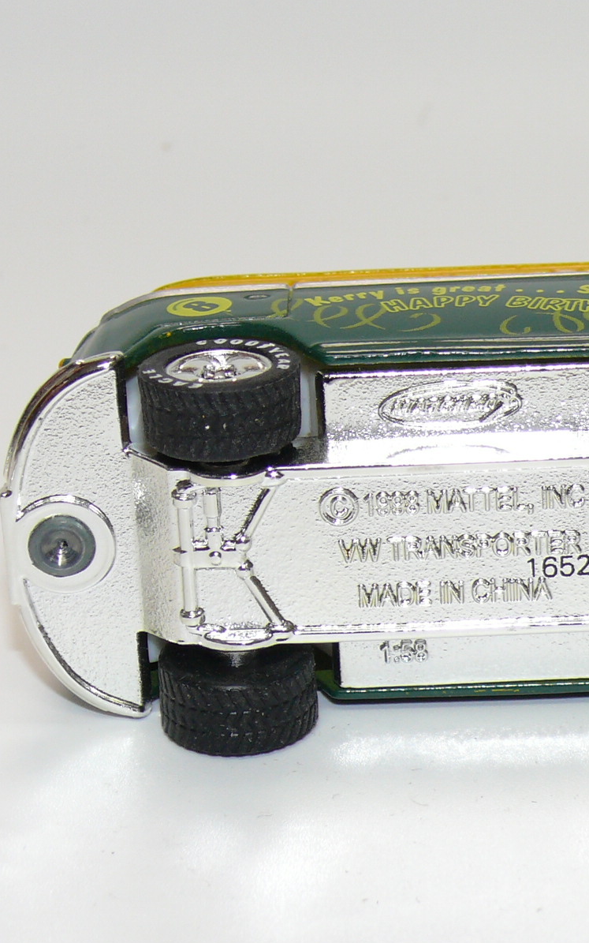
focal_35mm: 149
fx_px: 3826
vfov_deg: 14.0
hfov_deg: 8.8
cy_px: 473
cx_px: 491
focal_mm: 13.7
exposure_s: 1/30
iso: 100
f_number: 4
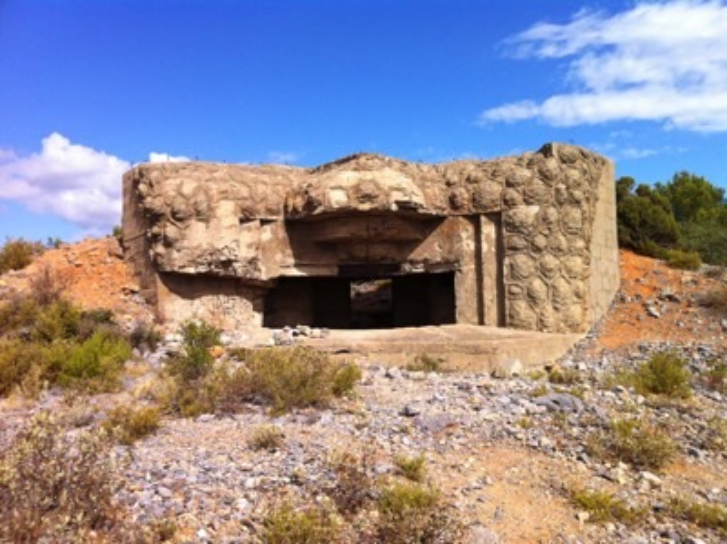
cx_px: 364
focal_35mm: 35
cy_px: 272
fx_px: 734
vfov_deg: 40.6
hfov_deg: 52.7
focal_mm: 3.85
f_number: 2.8
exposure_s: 1/1774
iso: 80
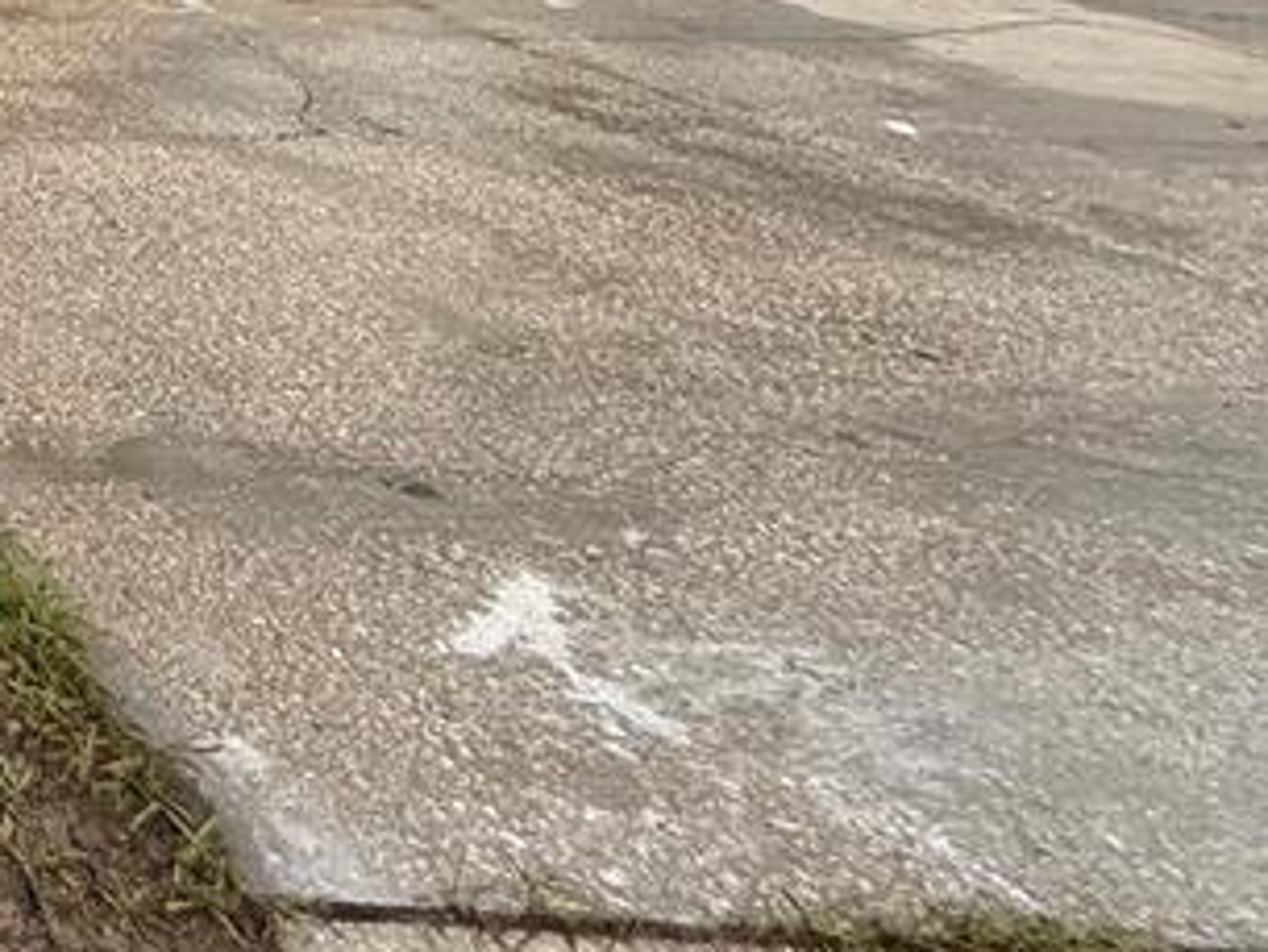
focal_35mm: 47
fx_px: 1722
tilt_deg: -0.5
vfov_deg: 25.6
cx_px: -711
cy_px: -353
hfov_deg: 26.5
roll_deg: +0.2
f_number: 2.2
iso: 250
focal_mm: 2.22
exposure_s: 1/121
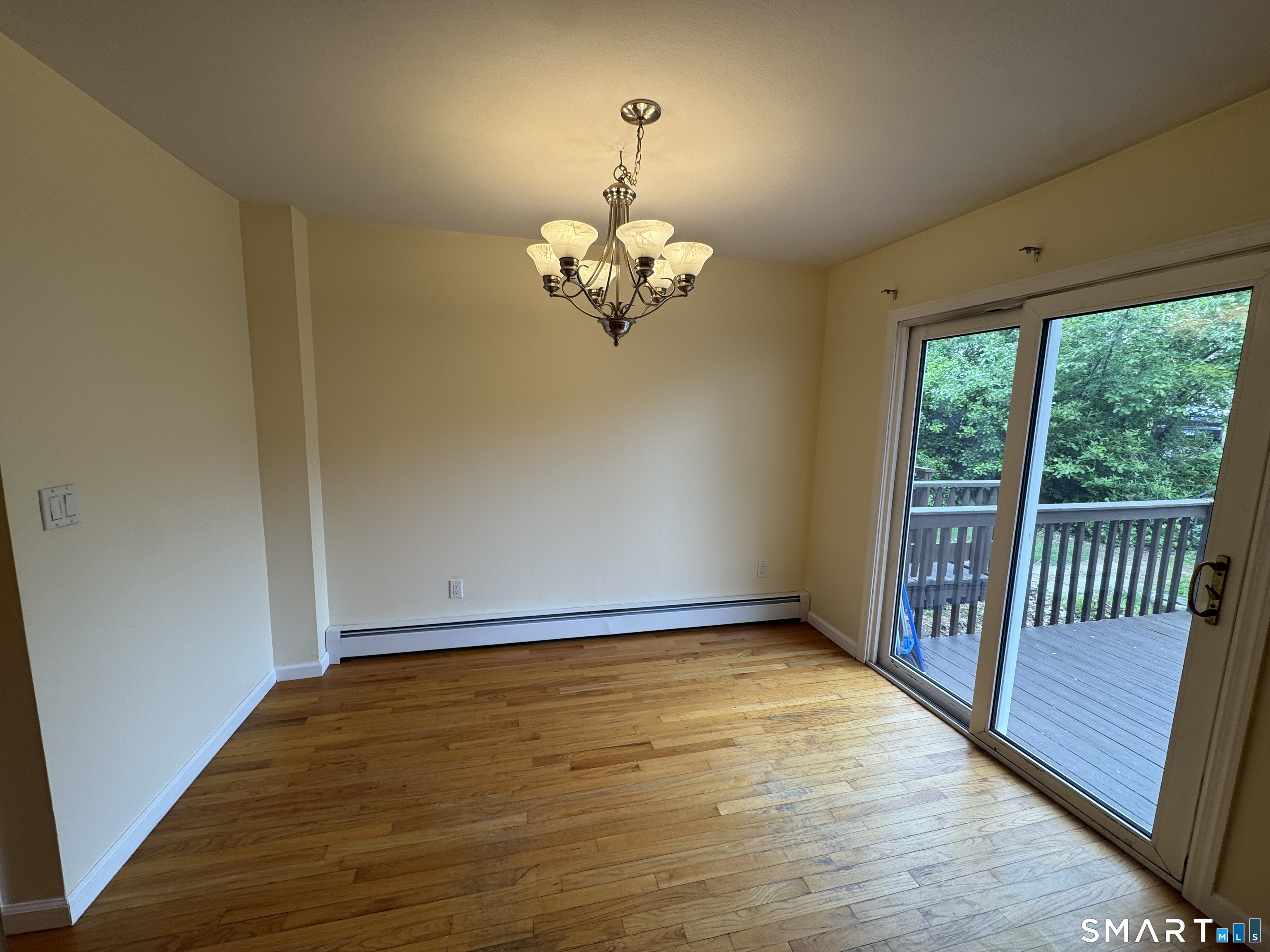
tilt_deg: -6.8
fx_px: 514
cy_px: 476
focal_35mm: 14
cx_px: 635
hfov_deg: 102.1
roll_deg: -0.4
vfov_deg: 85.7
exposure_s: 1/122
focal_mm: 2.22
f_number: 2.2
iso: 40
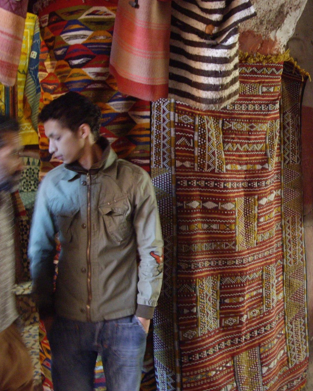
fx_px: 579
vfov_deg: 37.3
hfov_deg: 29.4
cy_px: 196
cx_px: 261
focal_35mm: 50
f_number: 2.8
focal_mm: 7.9
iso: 400
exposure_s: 1/13
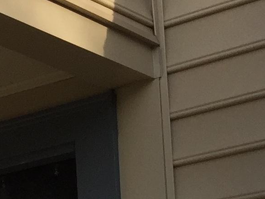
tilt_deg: +10.1
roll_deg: -1.4
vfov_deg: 8.9
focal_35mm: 163
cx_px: -418
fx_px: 1248
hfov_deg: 10.2
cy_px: 294
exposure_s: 1/682
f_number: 2.2
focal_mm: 4.15
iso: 32
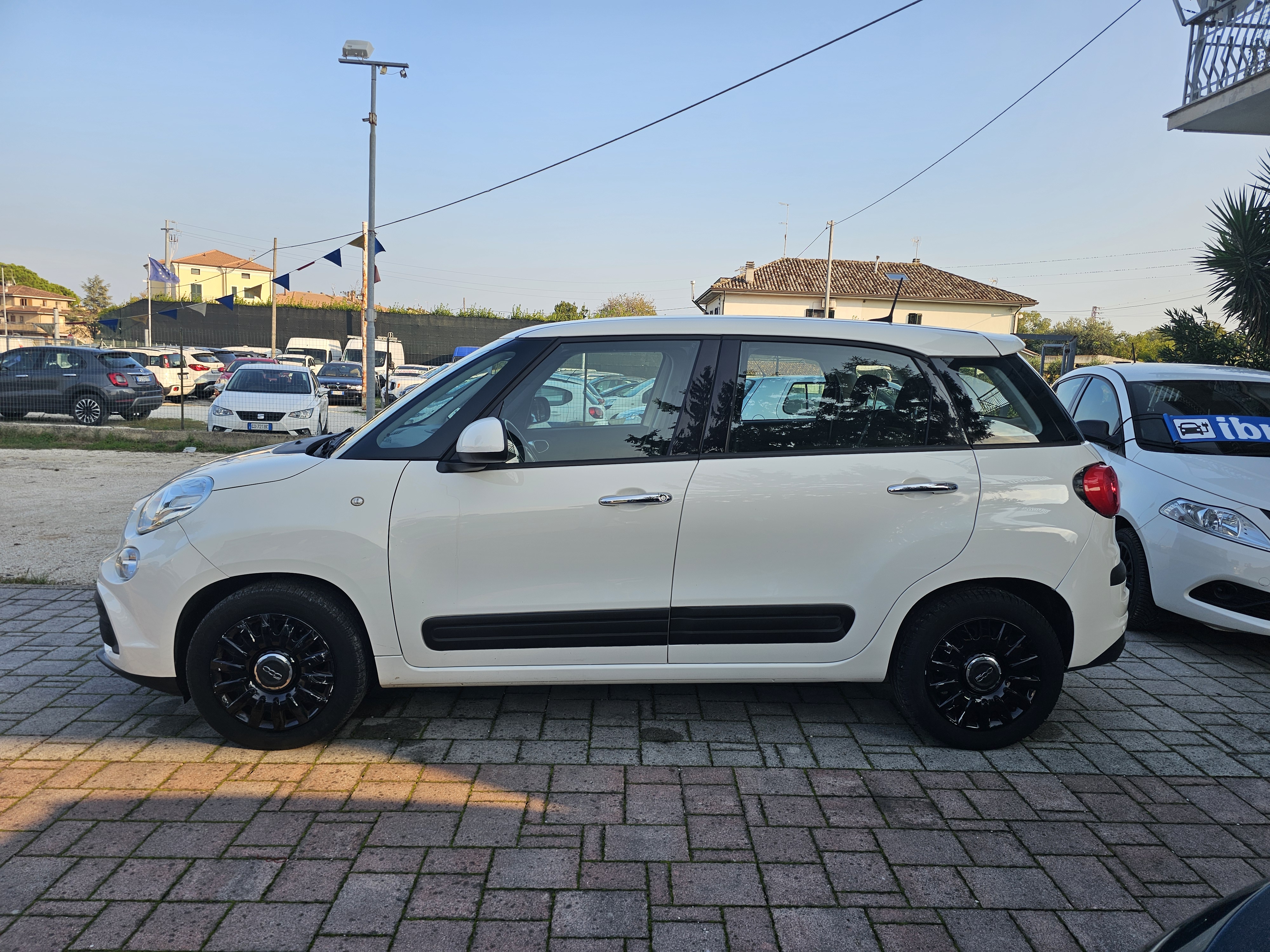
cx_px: 635
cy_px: 476
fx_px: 844
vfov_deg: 58.9
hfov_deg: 73.9
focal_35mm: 23
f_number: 1.7
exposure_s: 1/356
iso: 10
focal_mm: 6.3
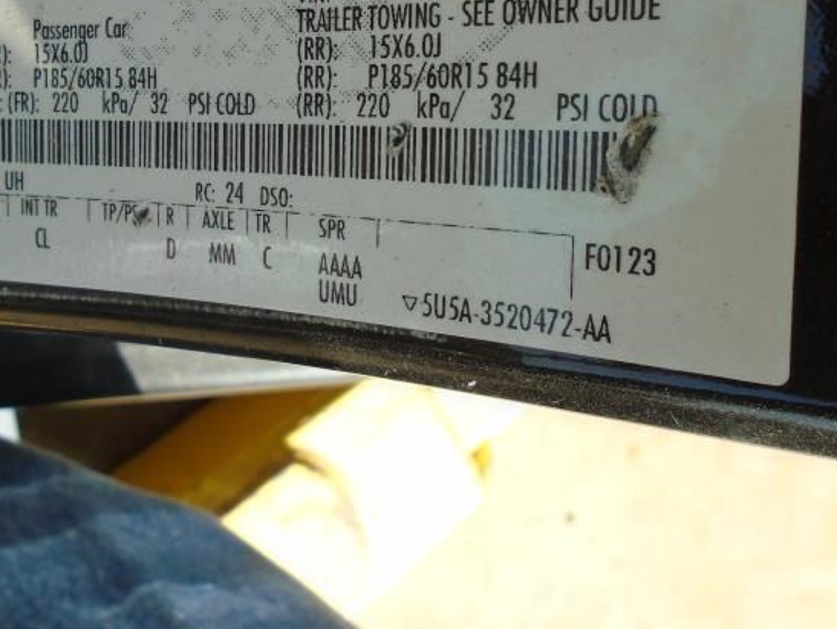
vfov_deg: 37.0
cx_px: 305
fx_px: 919
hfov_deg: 48.4
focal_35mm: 38
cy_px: 173
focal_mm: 4.6
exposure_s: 1/250
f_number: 3.2
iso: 100
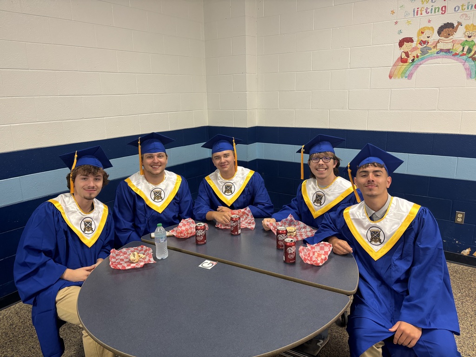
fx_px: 358
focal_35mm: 26
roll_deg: +1.0
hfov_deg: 67.3
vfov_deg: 53.1
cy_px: 178
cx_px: 238
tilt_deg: -13.8
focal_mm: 5.96
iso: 160
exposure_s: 1/60
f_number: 1.6
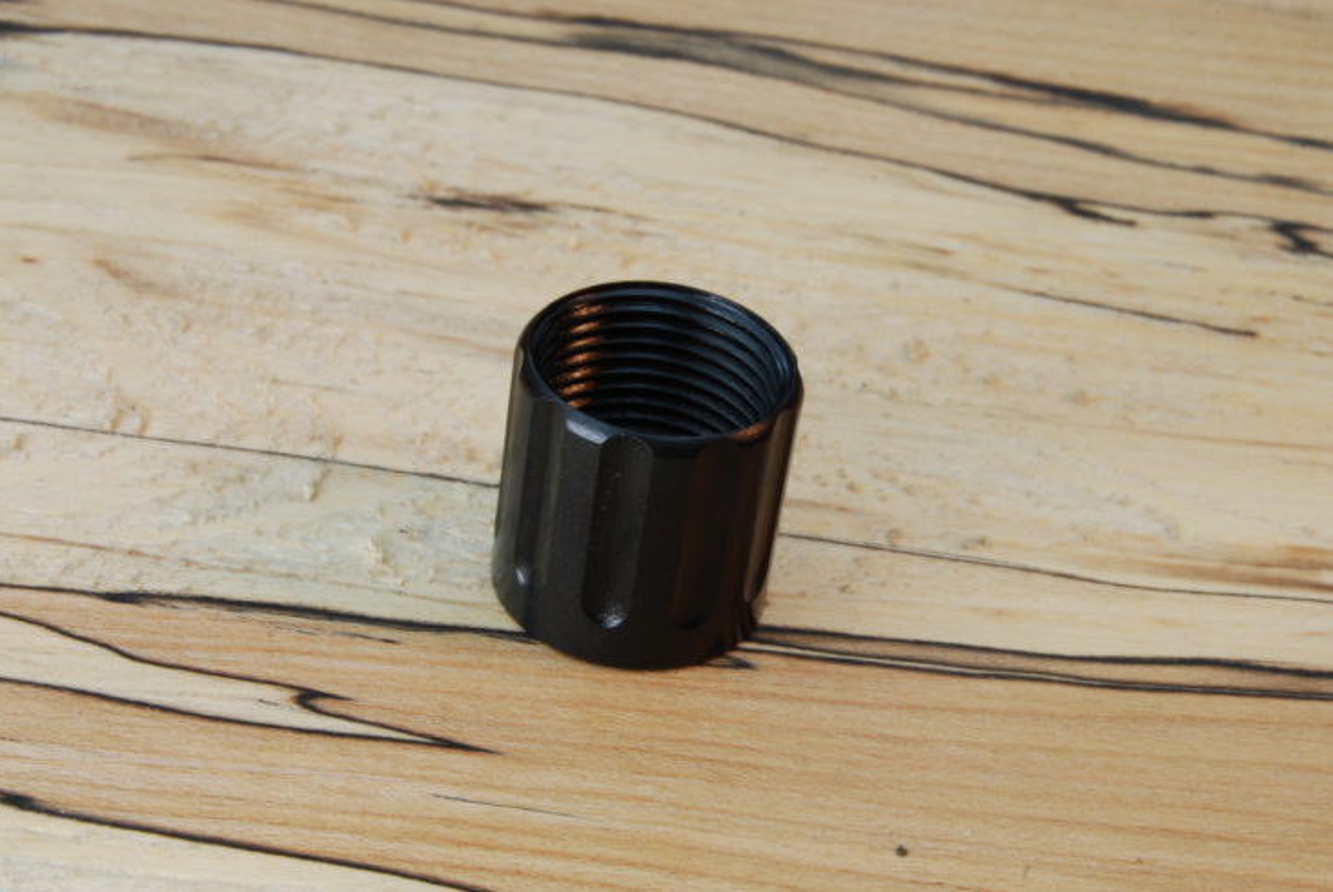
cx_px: 659
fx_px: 3208
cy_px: 451
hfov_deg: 23.5
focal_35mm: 87
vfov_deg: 15.8
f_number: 22
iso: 200
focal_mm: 55
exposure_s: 1/8
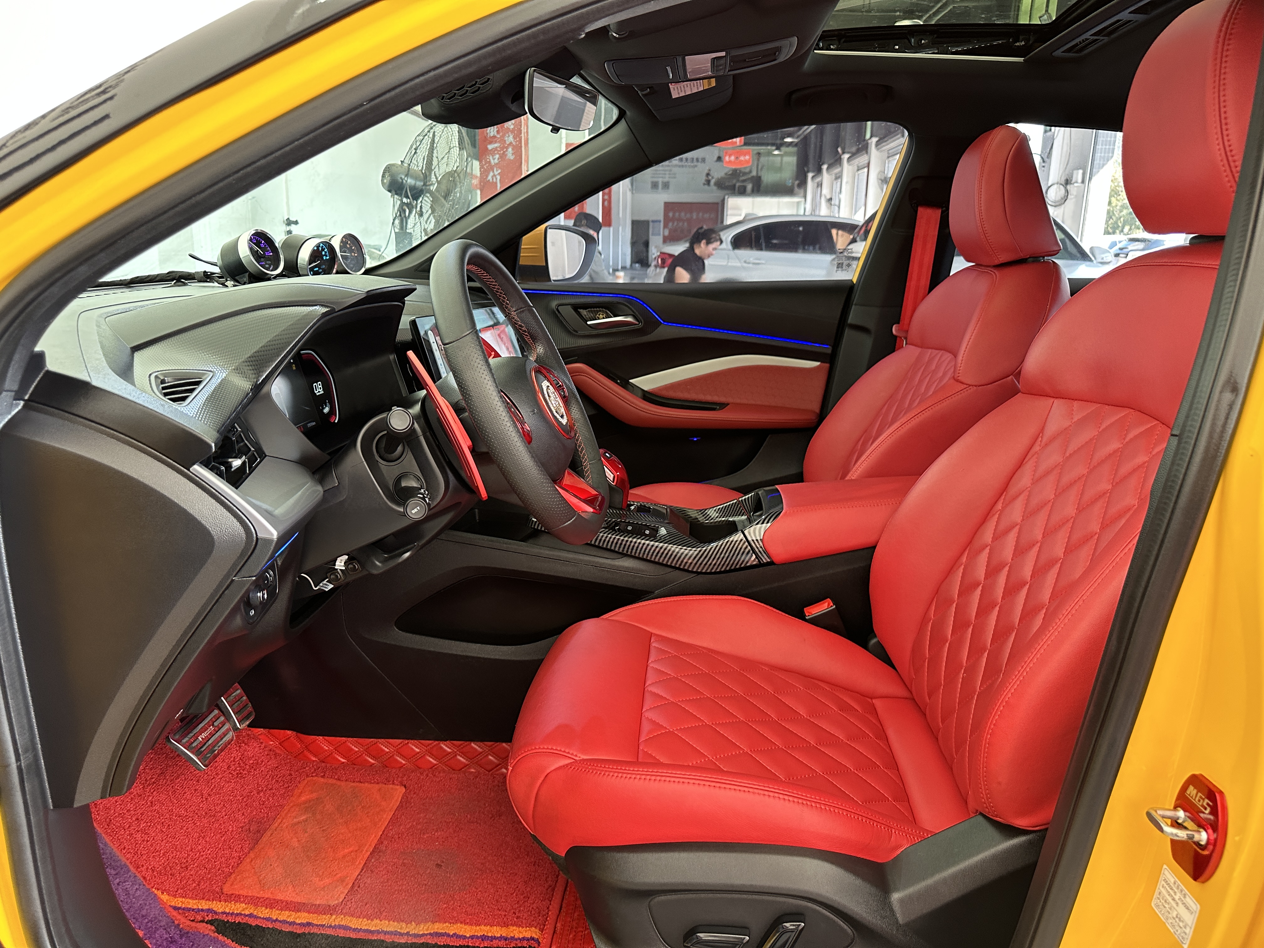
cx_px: 632
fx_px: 876
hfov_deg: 71.6
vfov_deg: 56.8
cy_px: 474
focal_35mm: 24
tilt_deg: -13.9
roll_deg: -1.2
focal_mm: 6.86
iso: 250
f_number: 1.78
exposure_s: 1/60
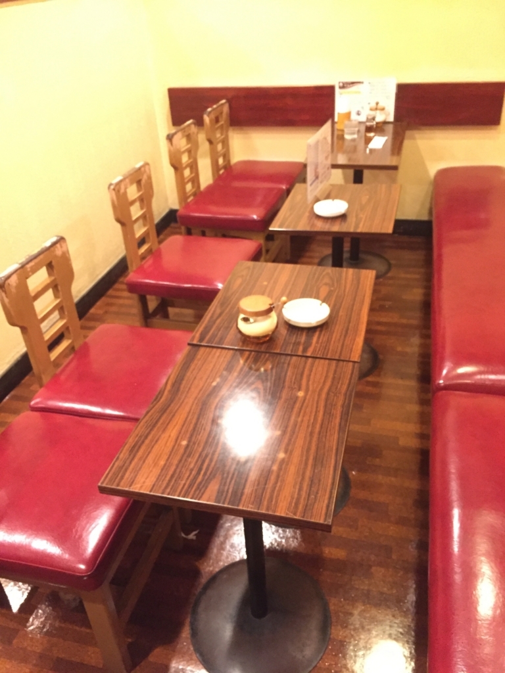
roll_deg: +5.4
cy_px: 336
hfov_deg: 48.2
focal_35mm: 29
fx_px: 564
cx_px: 252
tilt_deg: -34.1
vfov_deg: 61.7
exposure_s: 1/15
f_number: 2.2
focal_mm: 4.15
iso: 640
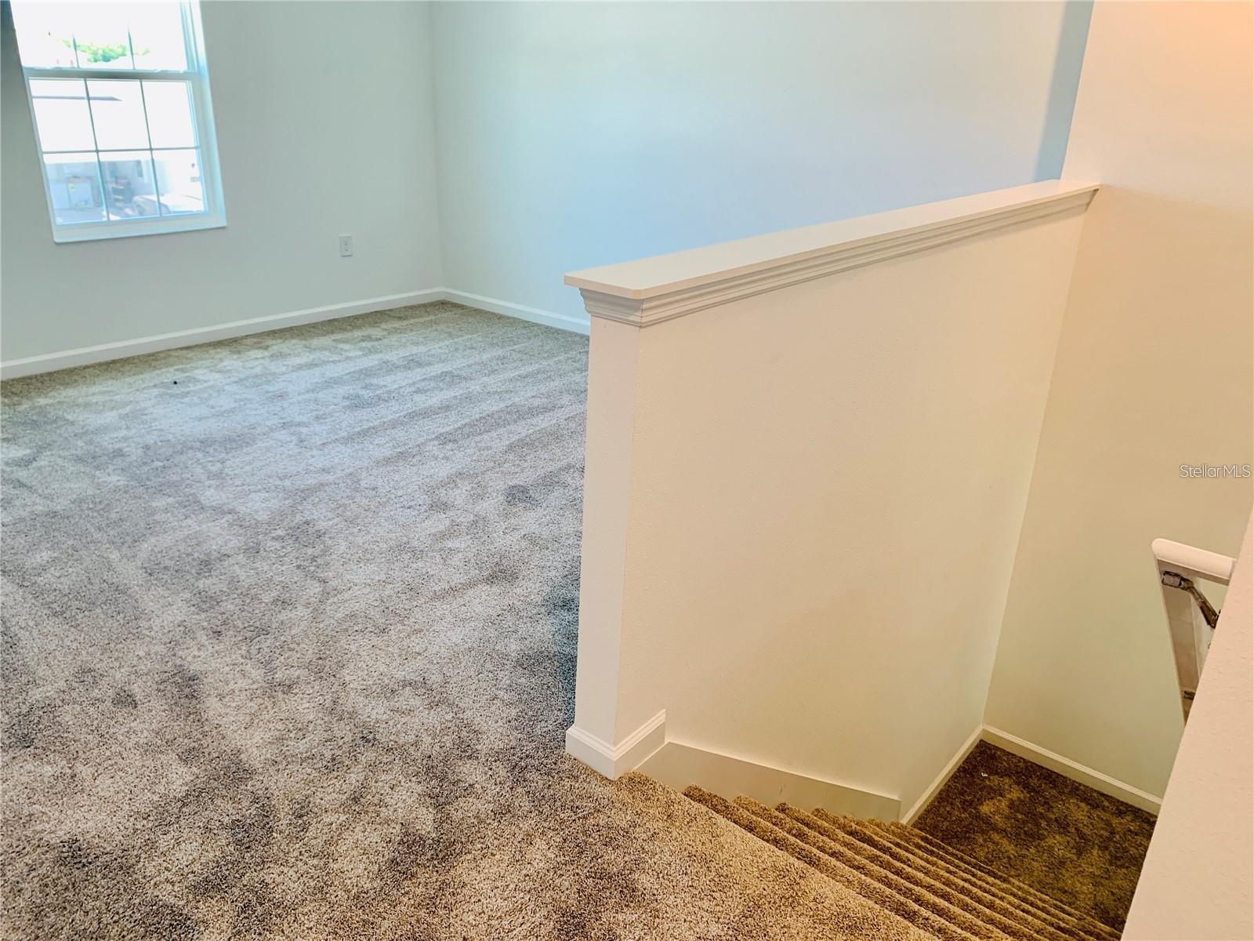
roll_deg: -1.5
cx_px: 627
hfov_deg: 67.3
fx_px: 942
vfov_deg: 53.1
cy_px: 470
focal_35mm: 26
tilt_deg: -22.8
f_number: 1.8
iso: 100
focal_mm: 4.25
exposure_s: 1/60
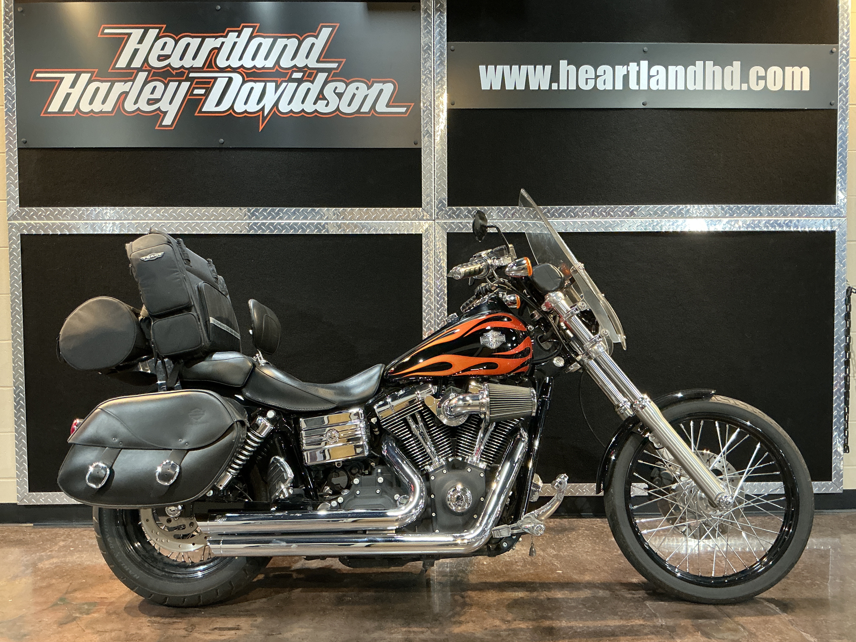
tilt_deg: -3.9
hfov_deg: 63.4
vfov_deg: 49.7
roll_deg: +0.6
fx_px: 692
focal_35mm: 28
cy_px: 321
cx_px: 428
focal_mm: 3
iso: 200
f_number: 1.8
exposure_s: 1/60
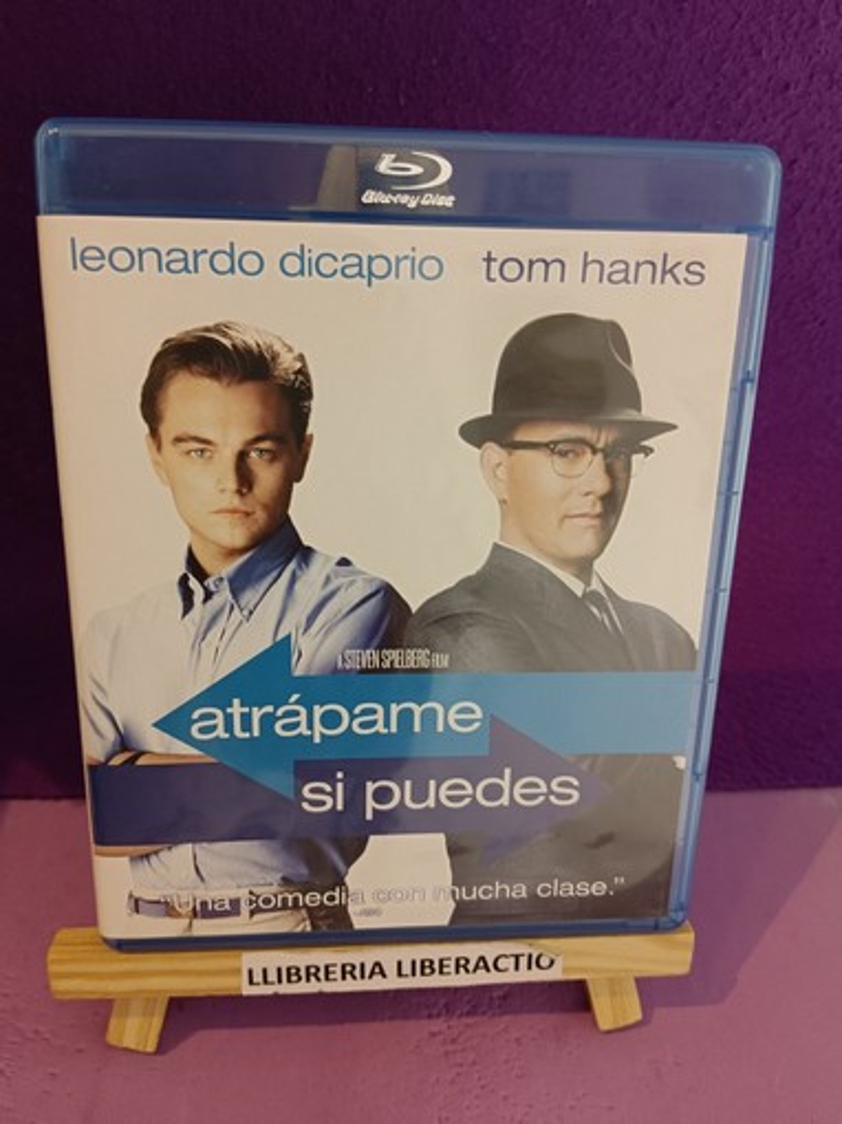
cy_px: 562
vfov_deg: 67.3
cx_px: 421
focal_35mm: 26
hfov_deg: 53.0
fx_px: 844
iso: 448
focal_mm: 3.96
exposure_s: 1/100
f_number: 1.8
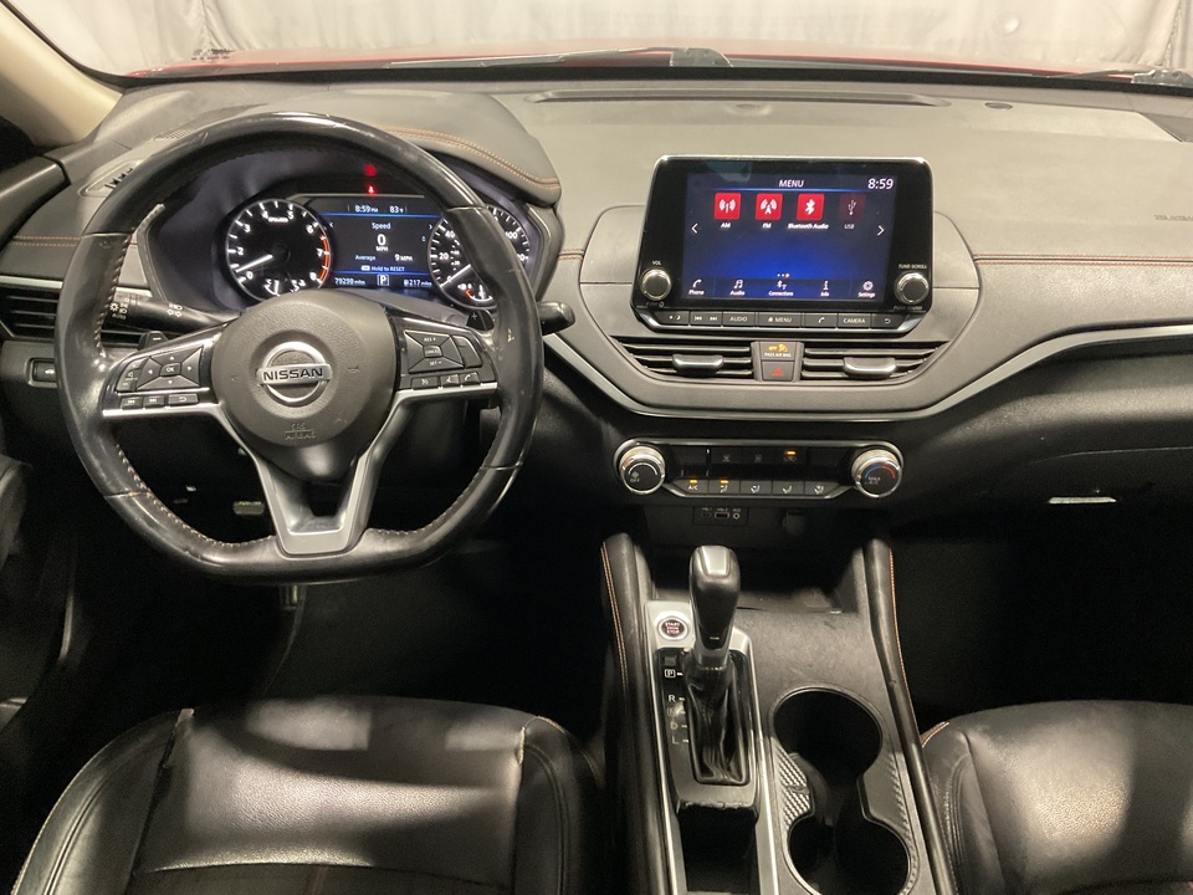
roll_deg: -1.9
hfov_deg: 61.7
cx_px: 596
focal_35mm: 29
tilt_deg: -32.4
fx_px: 999
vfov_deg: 48.2
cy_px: 448
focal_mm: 3
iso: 320
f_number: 1.8
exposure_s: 1/30
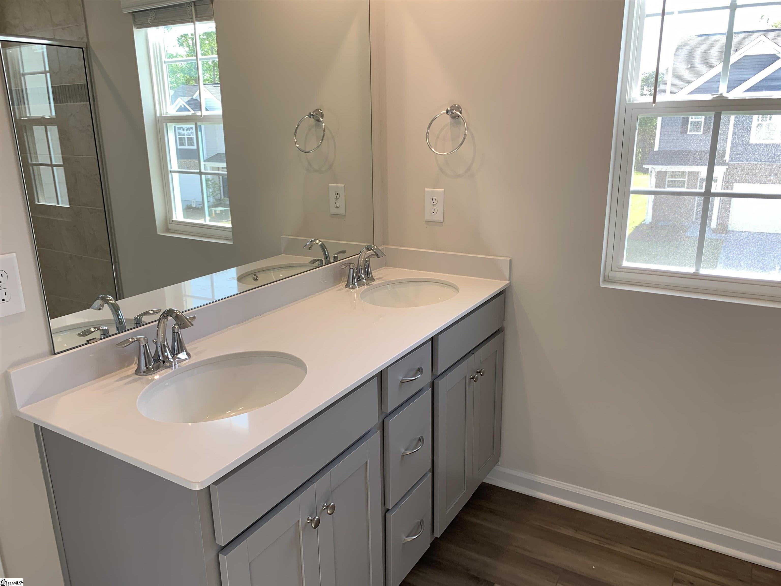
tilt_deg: -15.5
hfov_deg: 67.3
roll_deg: +2.1
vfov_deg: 53.1
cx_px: 390
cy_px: 293
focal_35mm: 26
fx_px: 587
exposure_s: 1/120
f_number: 1.8
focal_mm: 4.25
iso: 25
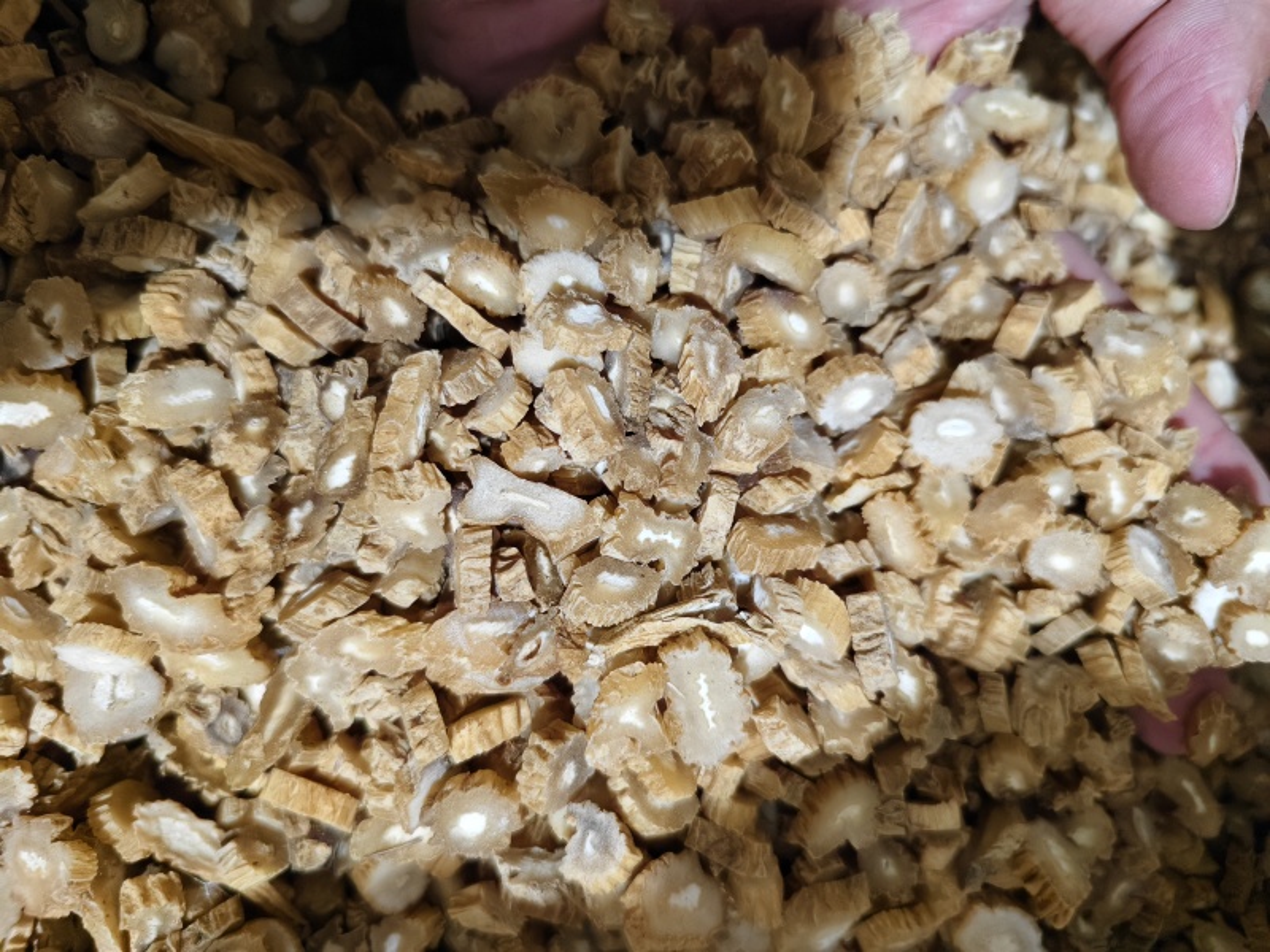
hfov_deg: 73.9
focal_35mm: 23
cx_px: 635
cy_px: 476
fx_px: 844
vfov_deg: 58.9
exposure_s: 1/164
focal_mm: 5.56
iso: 8670
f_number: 1.88
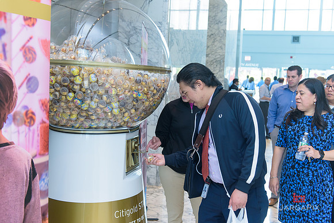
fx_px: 371
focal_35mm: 40
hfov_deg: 48.4
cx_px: 167
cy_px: 112
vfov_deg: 33.4
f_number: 3.2
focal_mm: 40
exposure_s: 1/200
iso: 1000
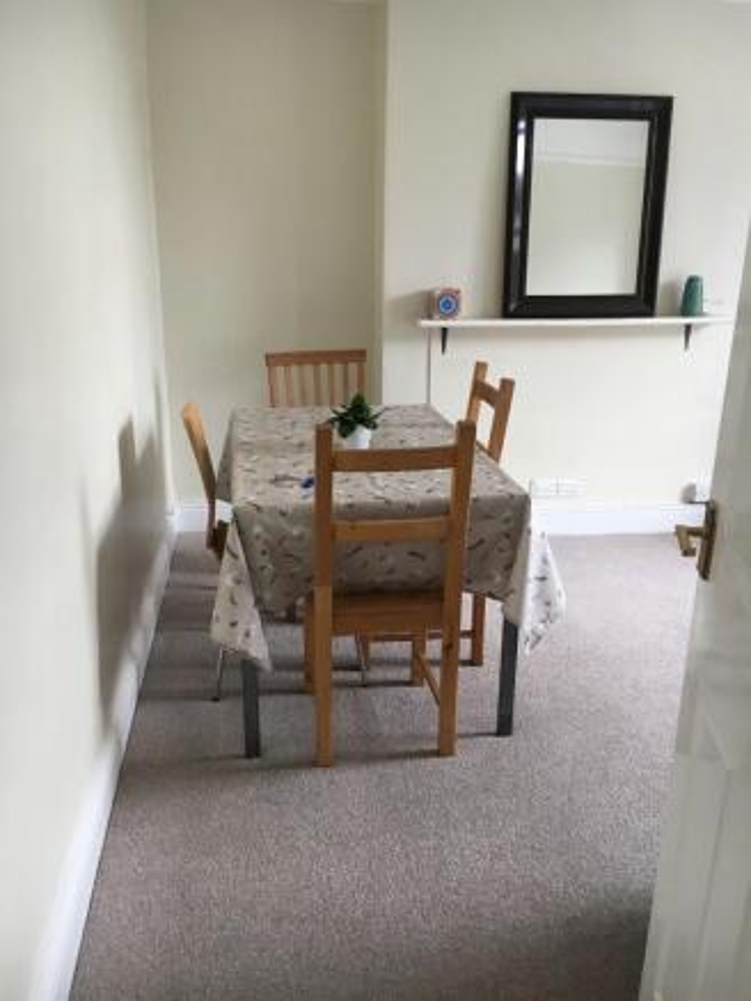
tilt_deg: -19.5
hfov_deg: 48.2
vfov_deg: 61.6
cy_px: 500
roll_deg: -1.1
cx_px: 376
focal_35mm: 29
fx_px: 838
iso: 32
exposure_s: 1/33
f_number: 2.2
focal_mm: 4.15
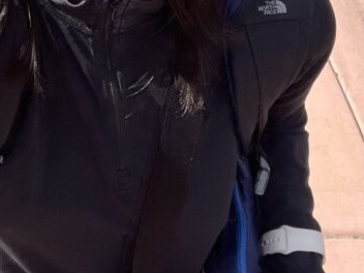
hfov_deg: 28.1
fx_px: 705
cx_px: 53
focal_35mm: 67
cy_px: -7
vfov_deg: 21.1
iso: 32
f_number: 2.2
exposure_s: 1/857
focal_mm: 2.71
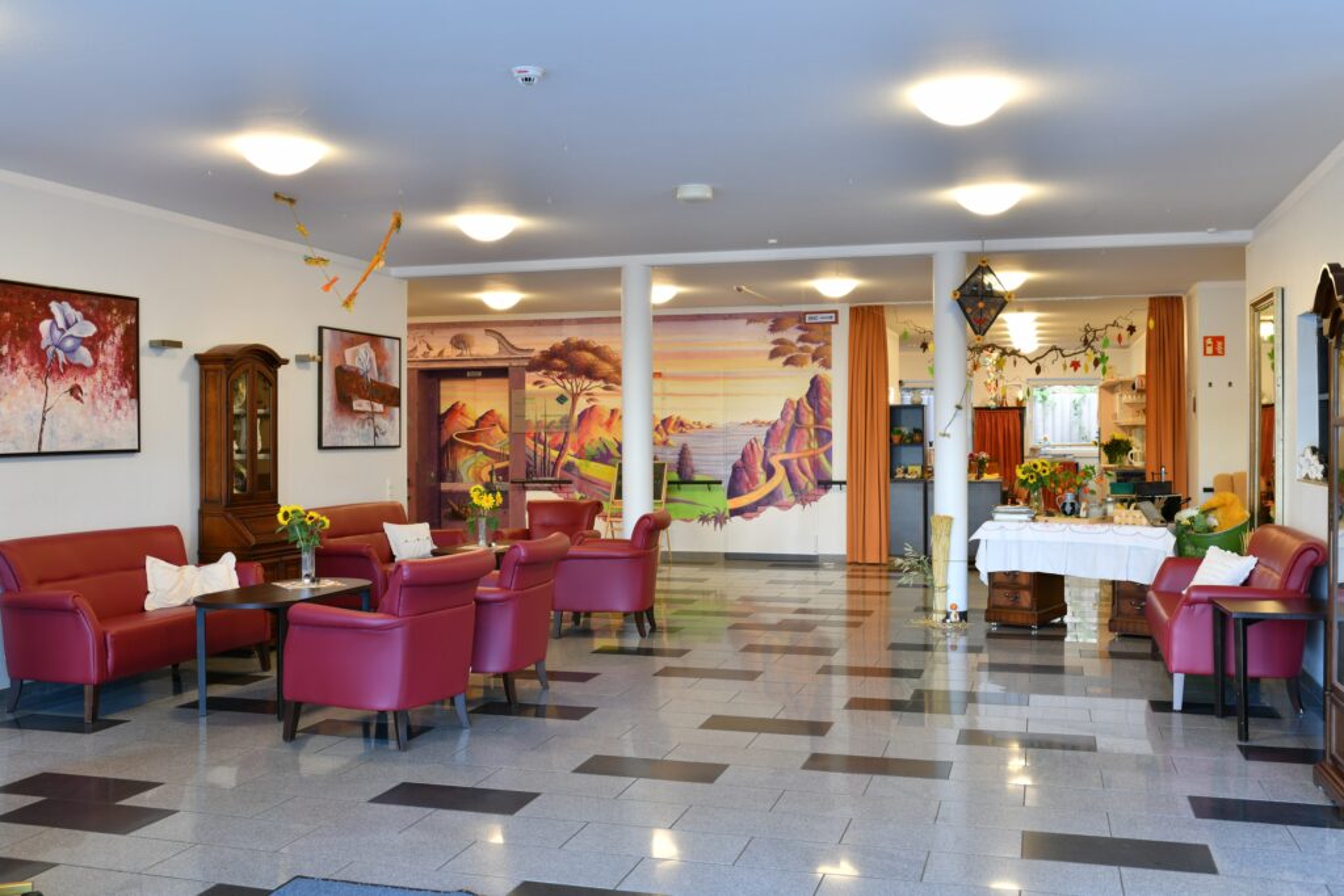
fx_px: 1307
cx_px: 672
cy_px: 448
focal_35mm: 35
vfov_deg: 37.9
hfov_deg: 54.4
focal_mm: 35
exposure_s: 1/2.5
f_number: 8
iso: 125
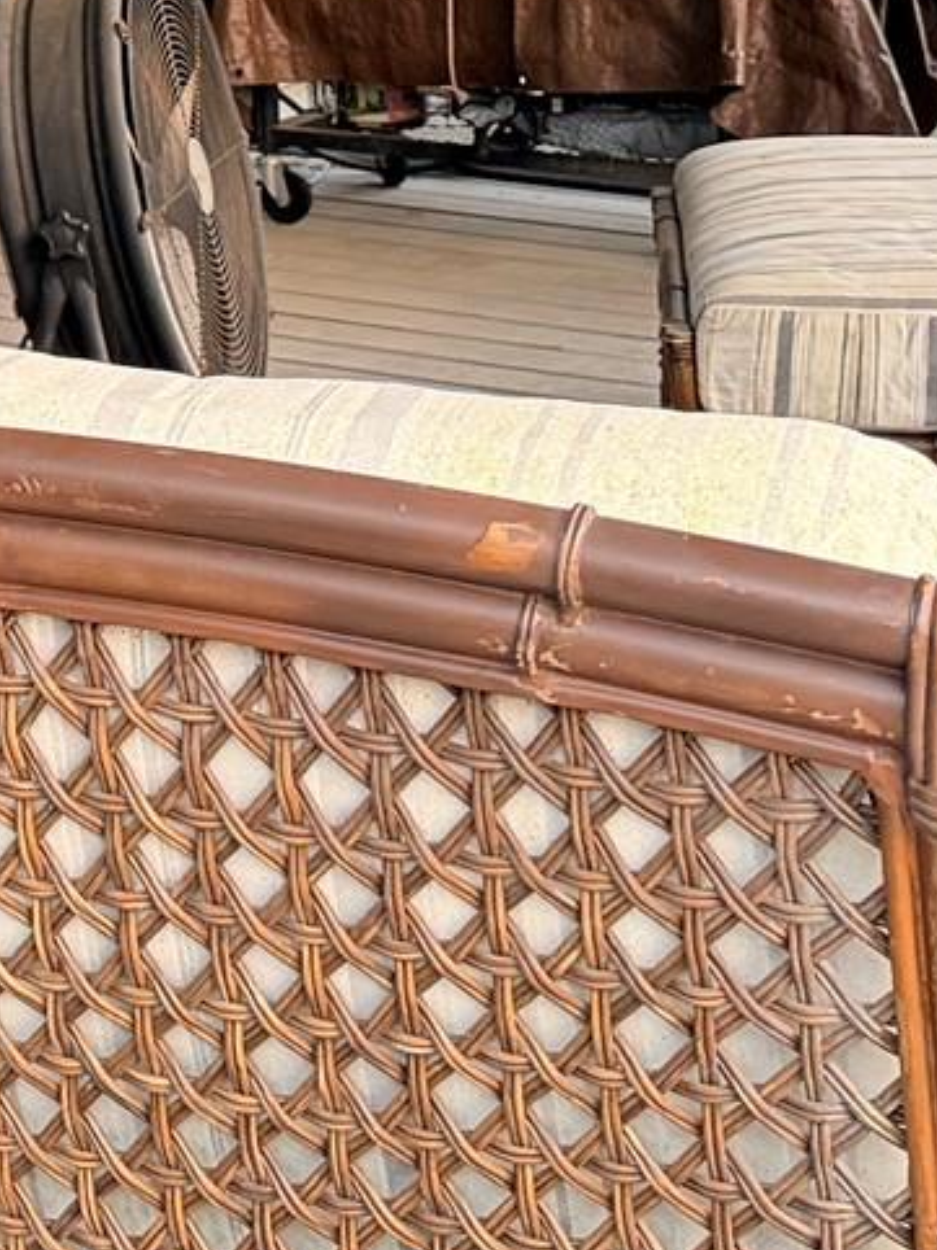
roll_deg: +1.9
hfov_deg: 13.9
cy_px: -288
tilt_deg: -2.8
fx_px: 3685
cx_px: -273
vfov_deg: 18.2
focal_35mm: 102
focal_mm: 6.76
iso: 320
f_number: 1.78
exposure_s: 1/60
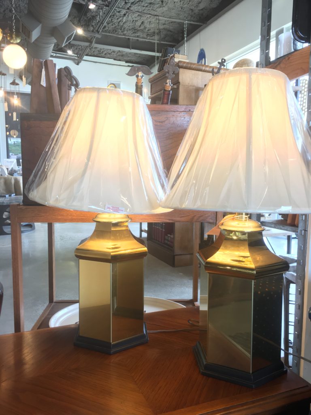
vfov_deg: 61.7
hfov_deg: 48.2
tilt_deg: -7.2
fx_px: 347
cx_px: 156
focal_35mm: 29
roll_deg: -1.5
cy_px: 208
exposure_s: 1/30
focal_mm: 4.15
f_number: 2.2
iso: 40
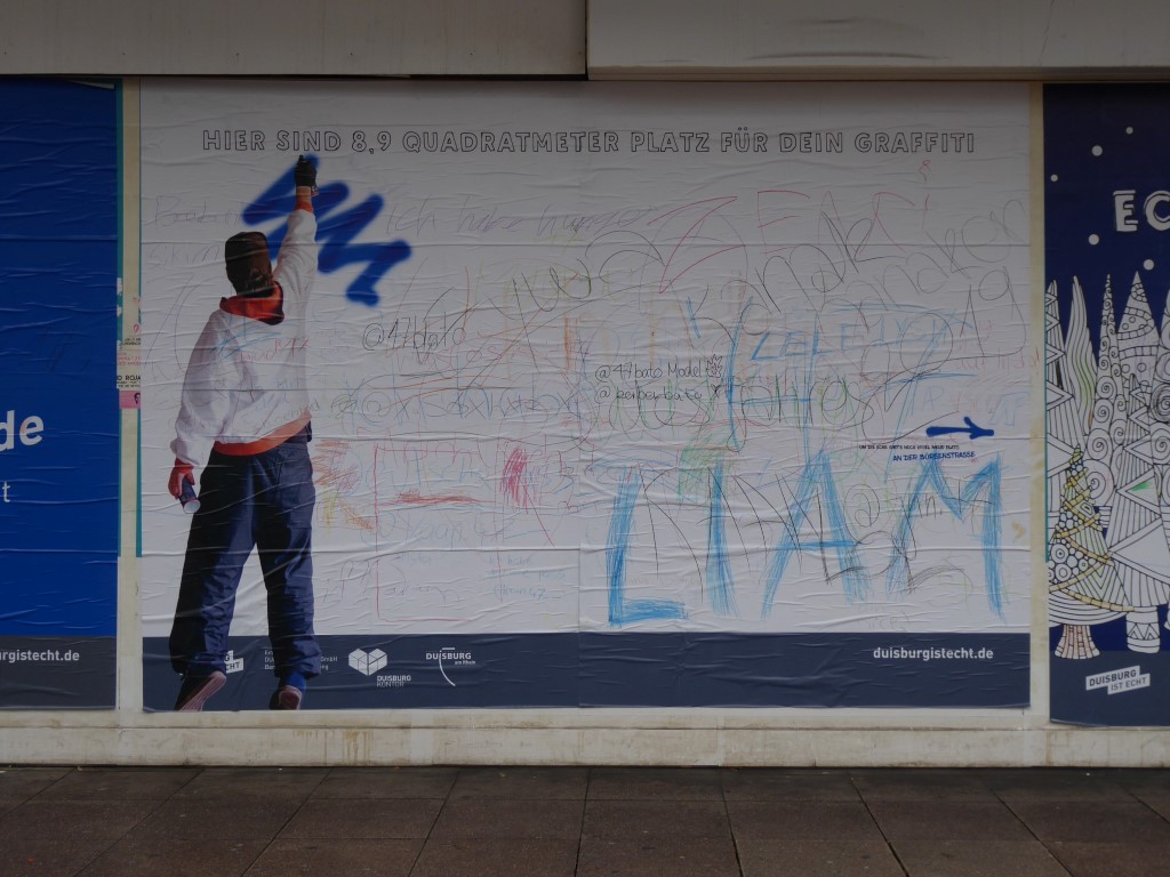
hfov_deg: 42.9
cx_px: 585
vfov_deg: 32.9
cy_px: 438
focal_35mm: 44
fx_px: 1487
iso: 100
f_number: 3.9
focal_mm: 7.8
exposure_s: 1/60
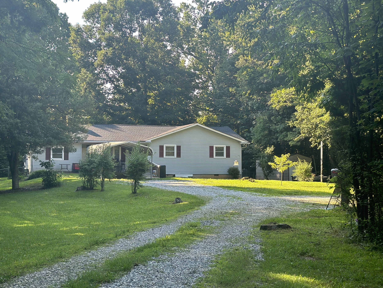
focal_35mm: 59
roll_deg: -0.4
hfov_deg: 32.6
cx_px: 157
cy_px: 146
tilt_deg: +1.5
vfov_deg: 24.8
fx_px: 653
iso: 80
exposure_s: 1/571
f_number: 1.78
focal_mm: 6.86
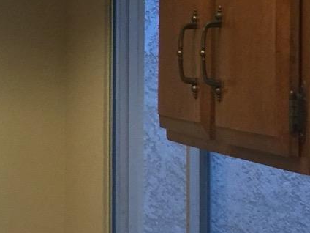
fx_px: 1254
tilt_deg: +2.7
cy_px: 17
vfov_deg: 10.5
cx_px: -355
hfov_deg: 12.1
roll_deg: -0.7
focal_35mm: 140
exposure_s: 1/15
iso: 64
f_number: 2.2
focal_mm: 4.15
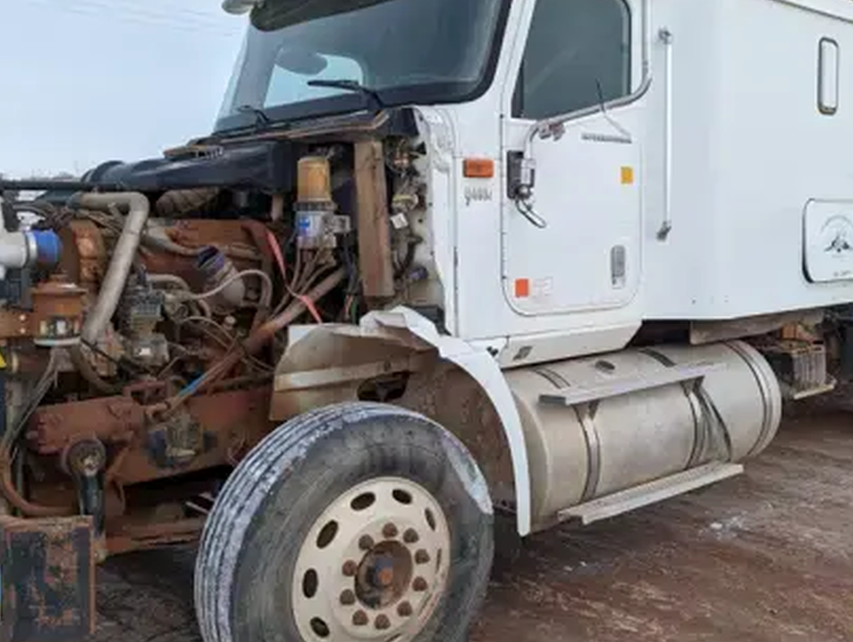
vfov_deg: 37.8
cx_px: 460
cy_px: 298
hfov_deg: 48.9
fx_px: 938
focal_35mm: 38
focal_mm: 6.81
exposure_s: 1/2179
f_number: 1.85
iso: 61
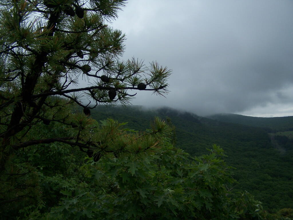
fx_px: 322
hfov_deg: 49.0
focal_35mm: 38
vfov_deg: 37.7
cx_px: 146
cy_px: 110
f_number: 2.8
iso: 80
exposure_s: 1/1000
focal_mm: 6.3
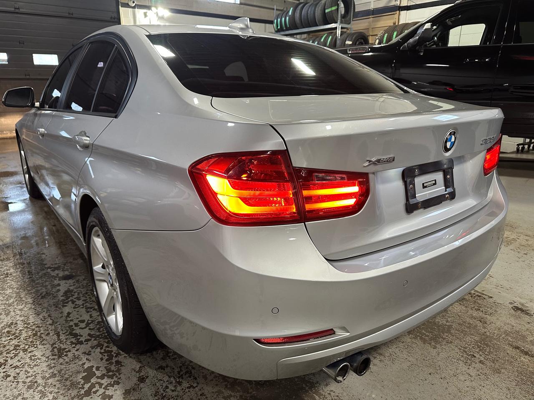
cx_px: 267
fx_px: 370
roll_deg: -0.1
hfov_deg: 71.6
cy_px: 200
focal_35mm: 24
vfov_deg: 56.8
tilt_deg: -17.6
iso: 250
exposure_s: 1/60
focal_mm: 6.86
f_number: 1.78
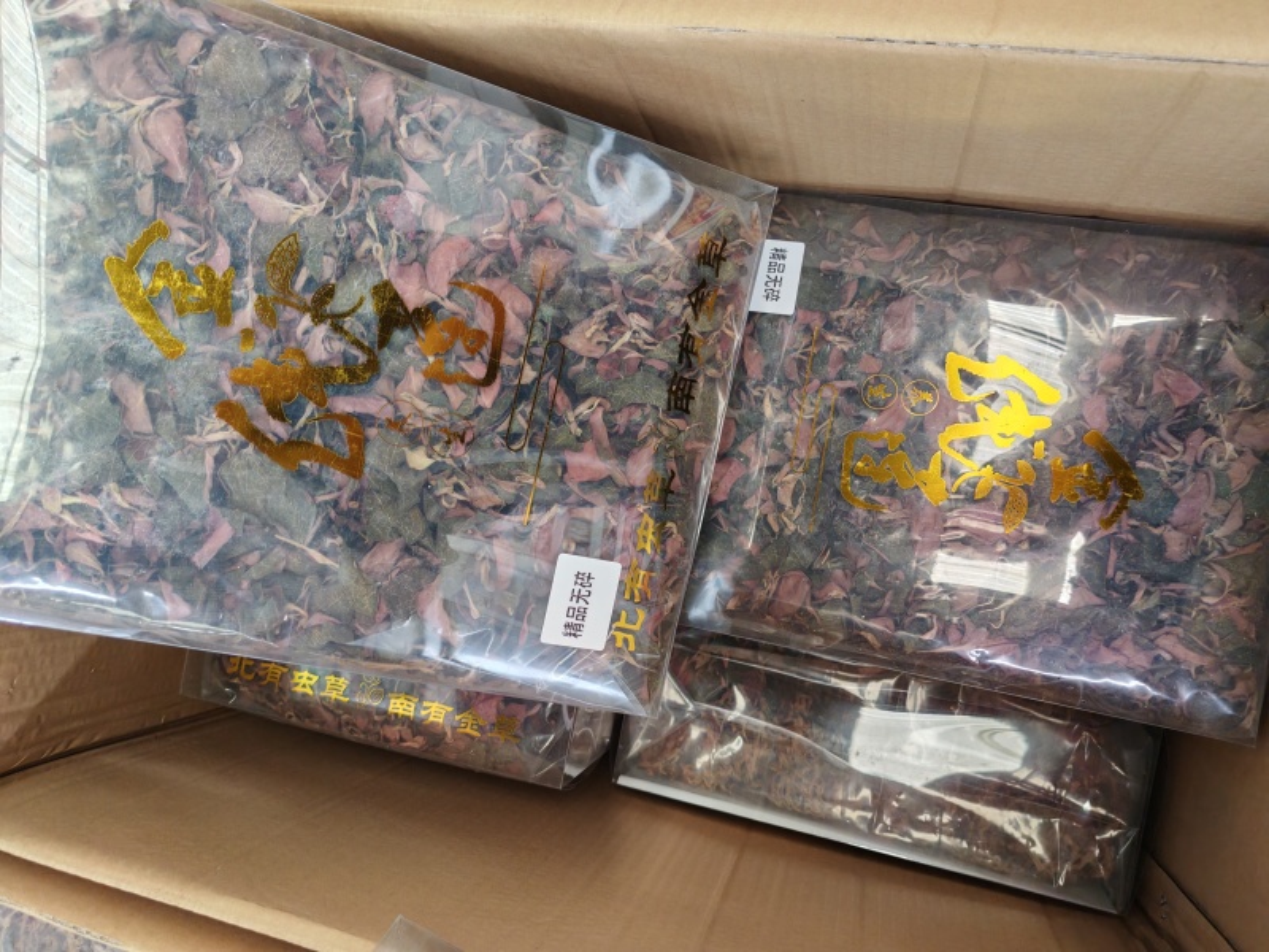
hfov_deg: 65.3
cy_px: 476
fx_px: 990
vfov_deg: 51.4
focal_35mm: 27
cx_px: 634
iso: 125
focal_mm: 5.52
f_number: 1.95
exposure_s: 1/100
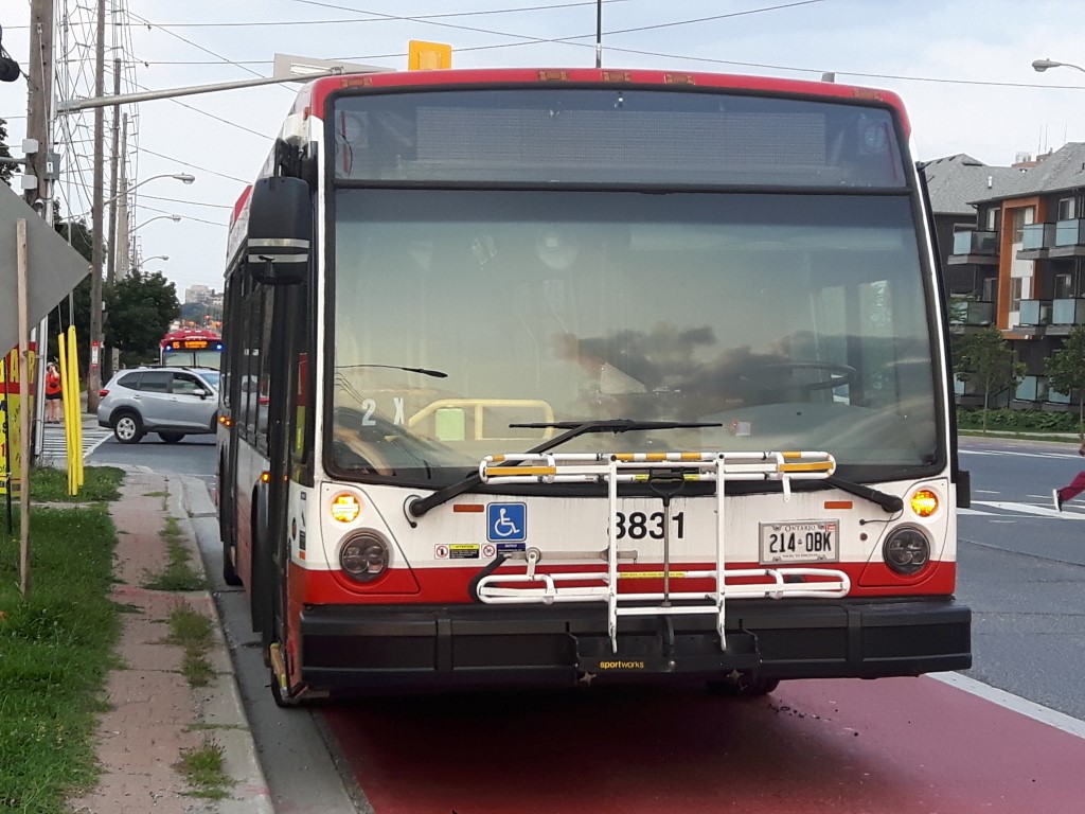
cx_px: 542
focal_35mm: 31
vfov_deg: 45.4
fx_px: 972
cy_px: 407
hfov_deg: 58.4
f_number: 1.9
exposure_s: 1/146
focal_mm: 3.7
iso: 40
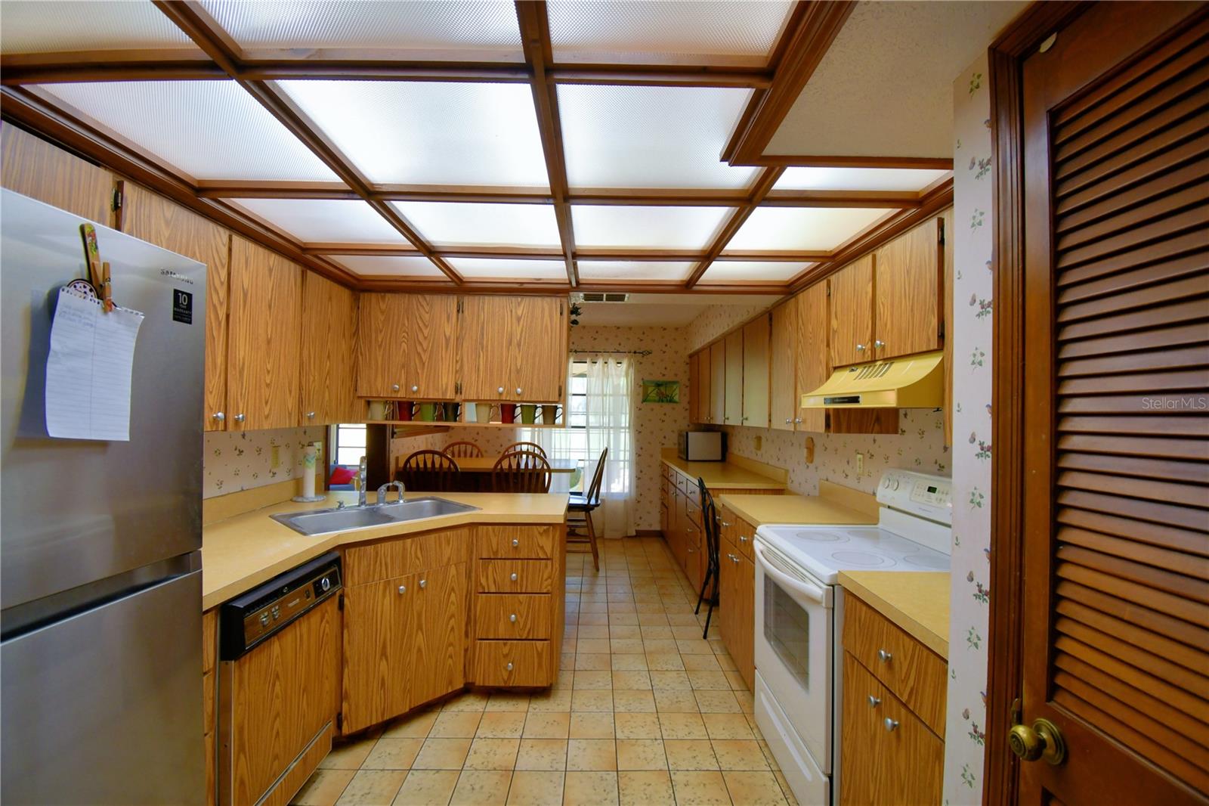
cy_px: 403
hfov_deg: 100.4
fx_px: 504
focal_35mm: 15
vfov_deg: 77.3
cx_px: 604
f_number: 4.5
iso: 400
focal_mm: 10
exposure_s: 1/80
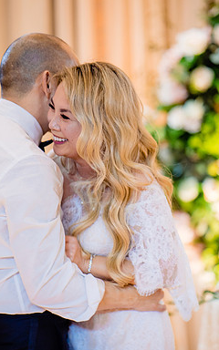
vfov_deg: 15.9
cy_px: 175
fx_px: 1251
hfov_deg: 10.0
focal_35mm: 131
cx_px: 108
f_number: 2
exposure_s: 1/160
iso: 1000
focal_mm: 85
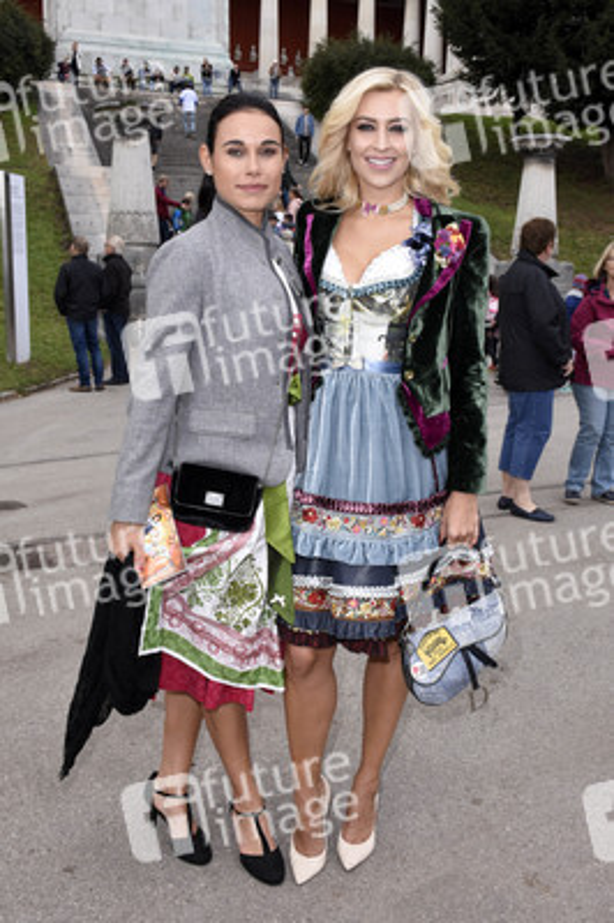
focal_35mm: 34
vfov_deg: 55.1
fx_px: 884
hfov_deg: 38.3
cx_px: 307
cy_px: 462
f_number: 9
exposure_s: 1/160
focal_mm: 23
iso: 250
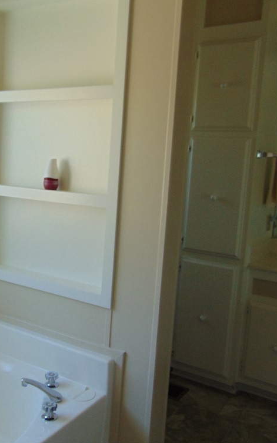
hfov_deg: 34.9
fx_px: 435
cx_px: 87
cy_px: 220
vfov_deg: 54.0
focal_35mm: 36
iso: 100
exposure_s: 1/30
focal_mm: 4.5
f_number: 3
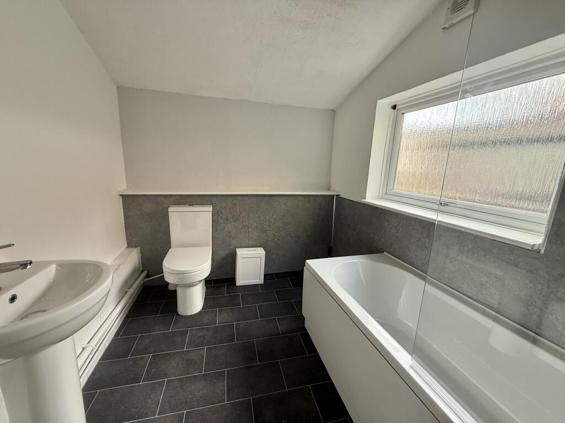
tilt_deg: -11.6
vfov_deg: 85.7
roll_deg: -1.7
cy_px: 212
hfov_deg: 102.1
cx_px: 282
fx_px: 229
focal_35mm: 14
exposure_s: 1/99
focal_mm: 2.22
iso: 160
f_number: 2.2
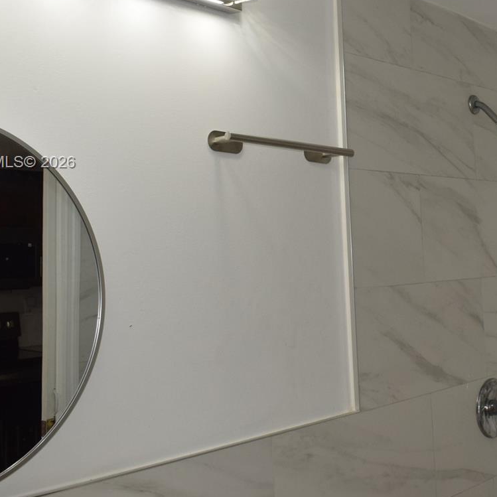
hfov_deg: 33.6
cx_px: 399
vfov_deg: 34.3
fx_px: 796
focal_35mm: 49
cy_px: 163
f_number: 5.6
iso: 640
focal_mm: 18
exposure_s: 1/125
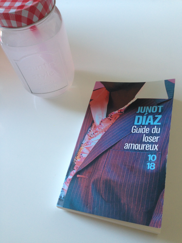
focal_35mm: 33
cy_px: 122
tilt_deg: -55.5
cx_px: 91
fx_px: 231
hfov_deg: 42.9
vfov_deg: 55.4
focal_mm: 4.12
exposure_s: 1/20
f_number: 2.4
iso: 80
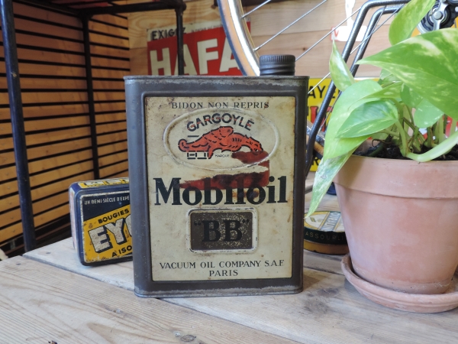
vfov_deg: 42.9
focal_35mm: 33
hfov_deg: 55.4
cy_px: 172
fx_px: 437
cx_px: 229
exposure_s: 1/25
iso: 400
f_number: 3.2
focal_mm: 5.8
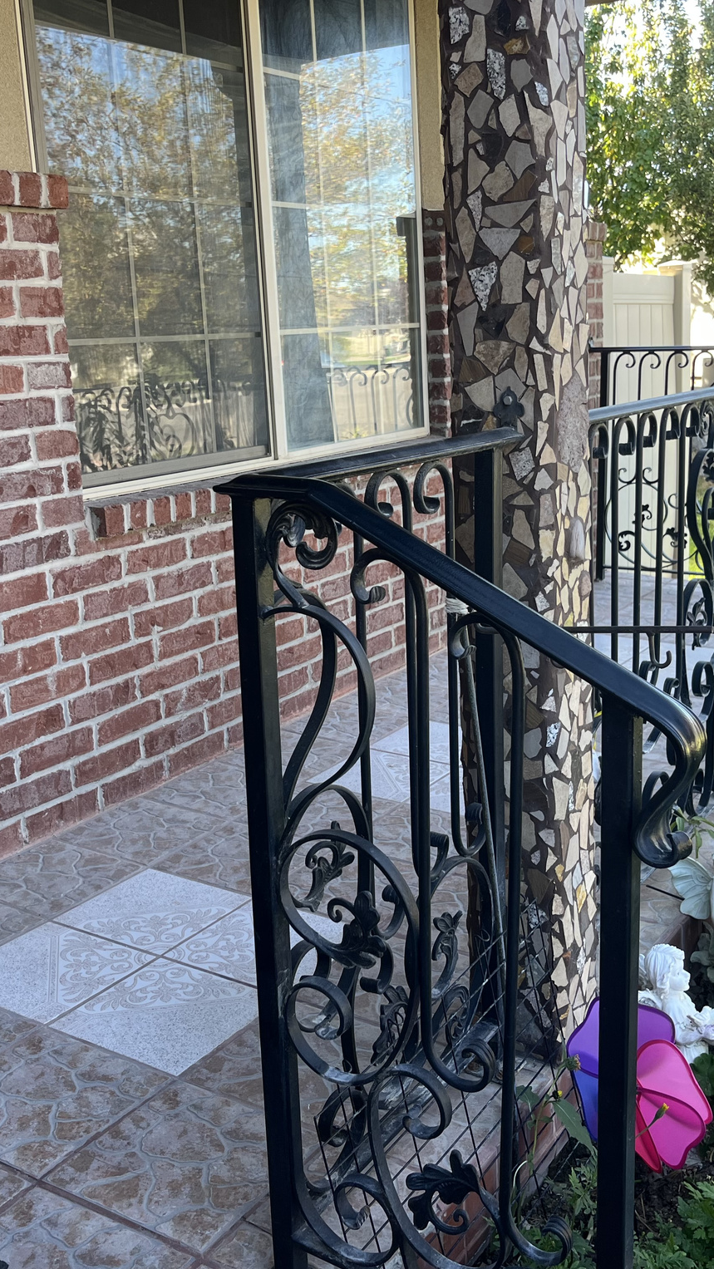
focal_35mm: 38
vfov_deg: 52.8
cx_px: 349
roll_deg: +2.8
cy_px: 637
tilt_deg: -11.8
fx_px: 1279
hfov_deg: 31.2
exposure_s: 1/122
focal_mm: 5.1
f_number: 1.6
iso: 40
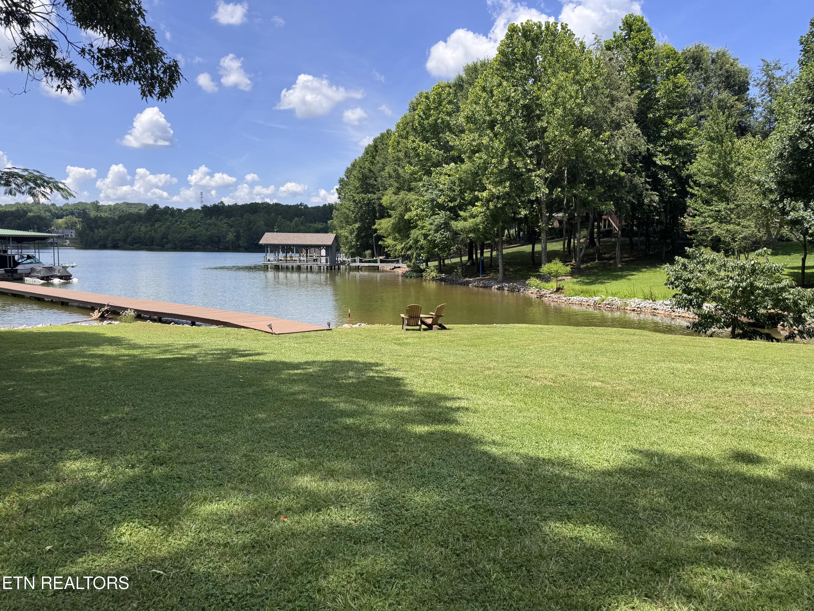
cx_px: 407
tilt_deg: -4.8
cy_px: 306
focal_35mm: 24
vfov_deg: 56.8
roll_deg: -1.7
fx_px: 564
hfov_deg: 71.6
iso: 80
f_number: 1.78
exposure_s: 1/2959
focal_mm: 6.76
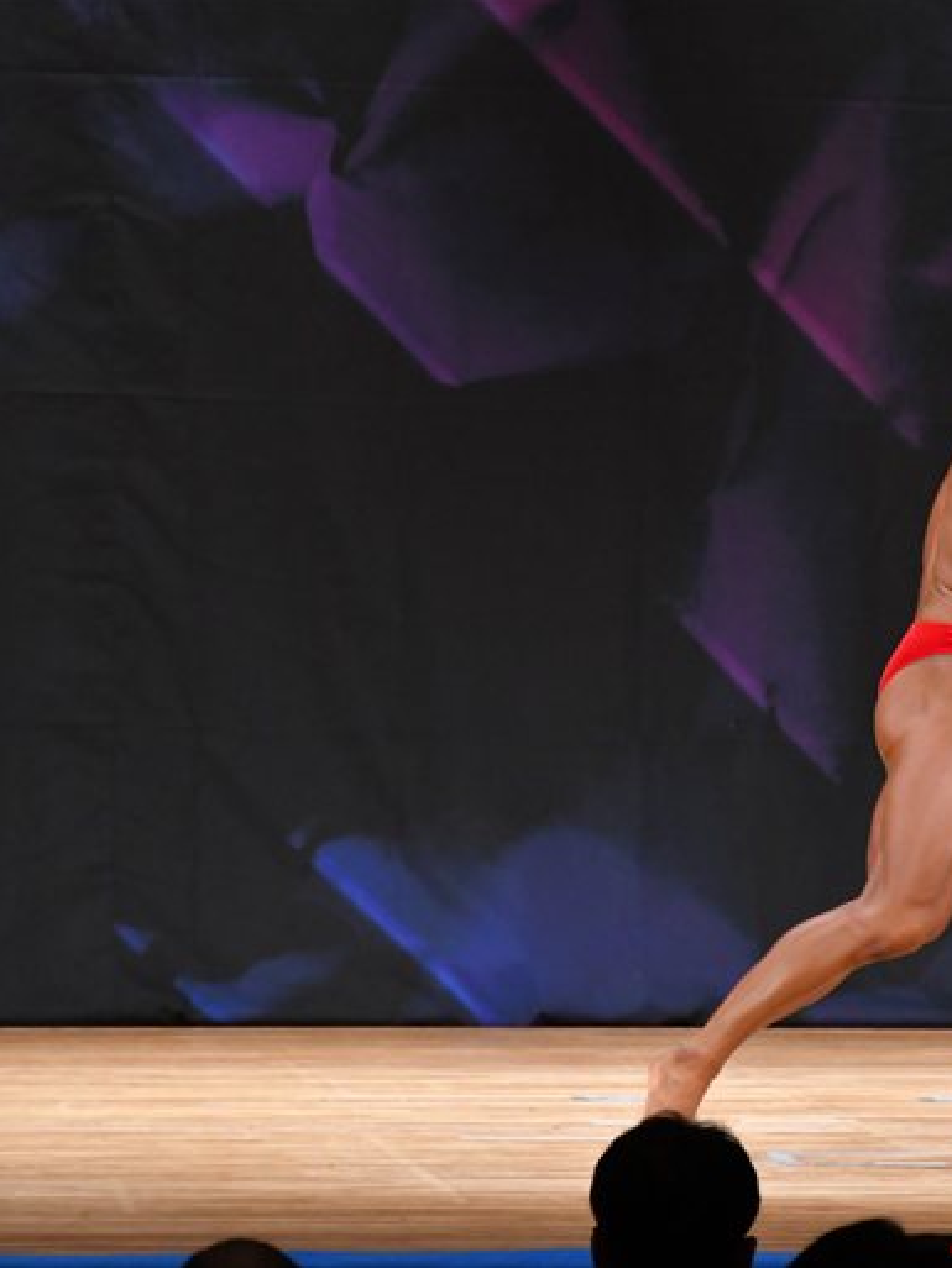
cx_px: 835
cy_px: 633
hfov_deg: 3.8
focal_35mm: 392
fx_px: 14368
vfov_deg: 5.1
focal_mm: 180
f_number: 5.6
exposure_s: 1/400
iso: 3200
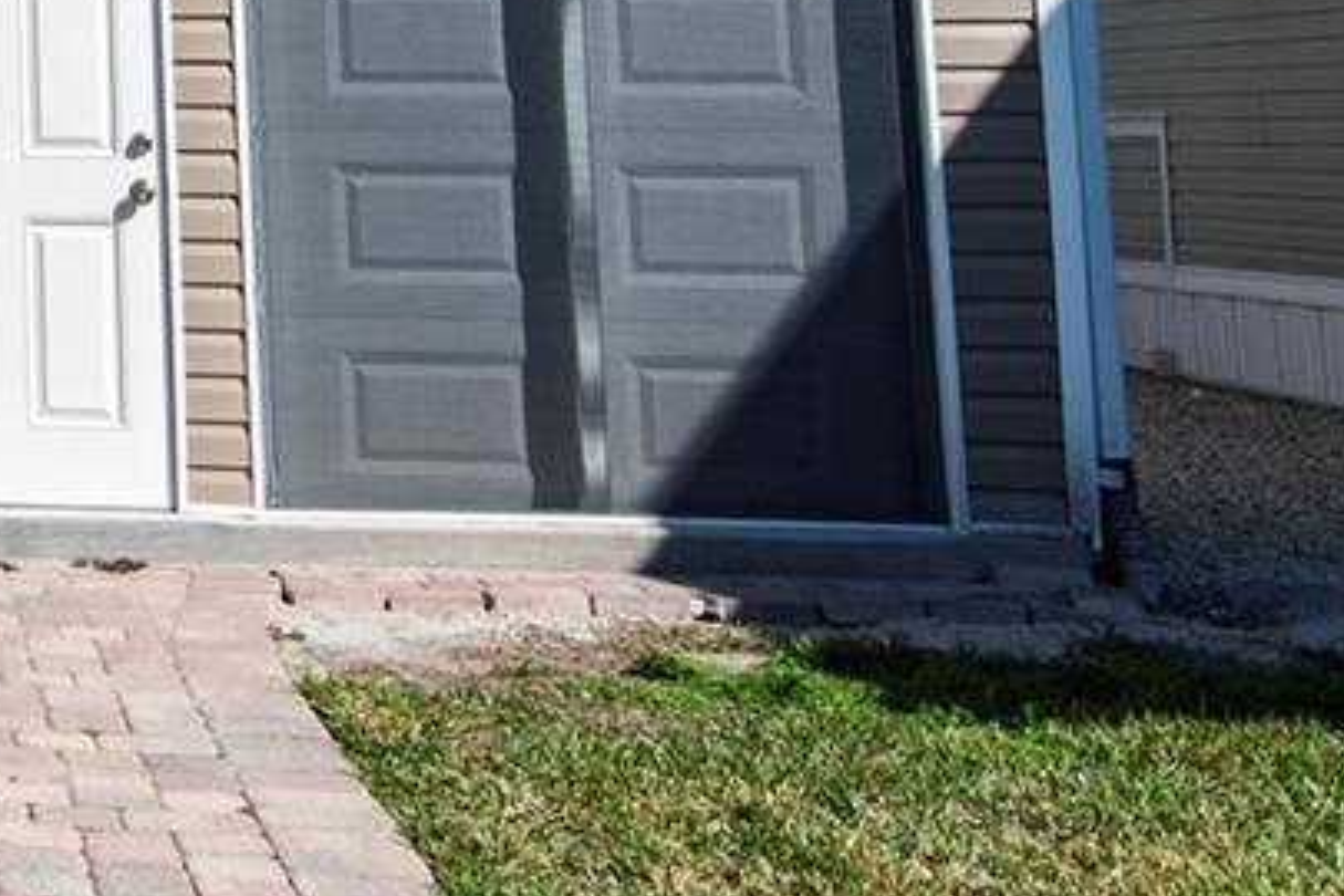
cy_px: -350
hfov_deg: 21.7
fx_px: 2949
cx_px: -637
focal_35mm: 79
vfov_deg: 16.1
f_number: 13
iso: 100
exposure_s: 1/640
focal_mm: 20
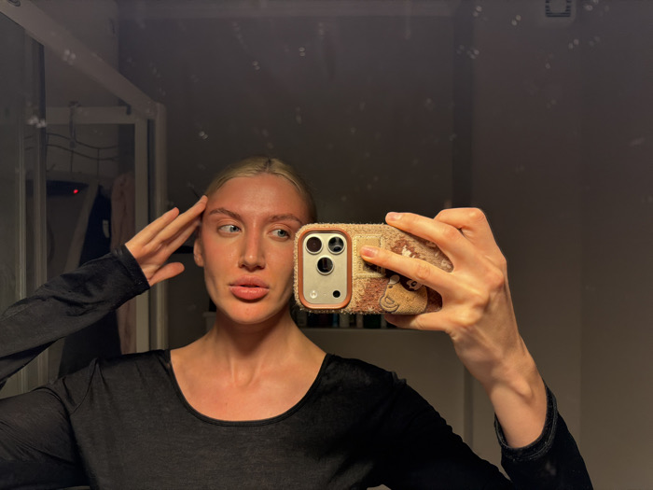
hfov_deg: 71.6
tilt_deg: -0.9
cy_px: 245
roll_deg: +0.3
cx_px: 326
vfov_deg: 56.8
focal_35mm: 24
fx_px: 453
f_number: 1.78
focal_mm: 6.76
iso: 250
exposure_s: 1/50
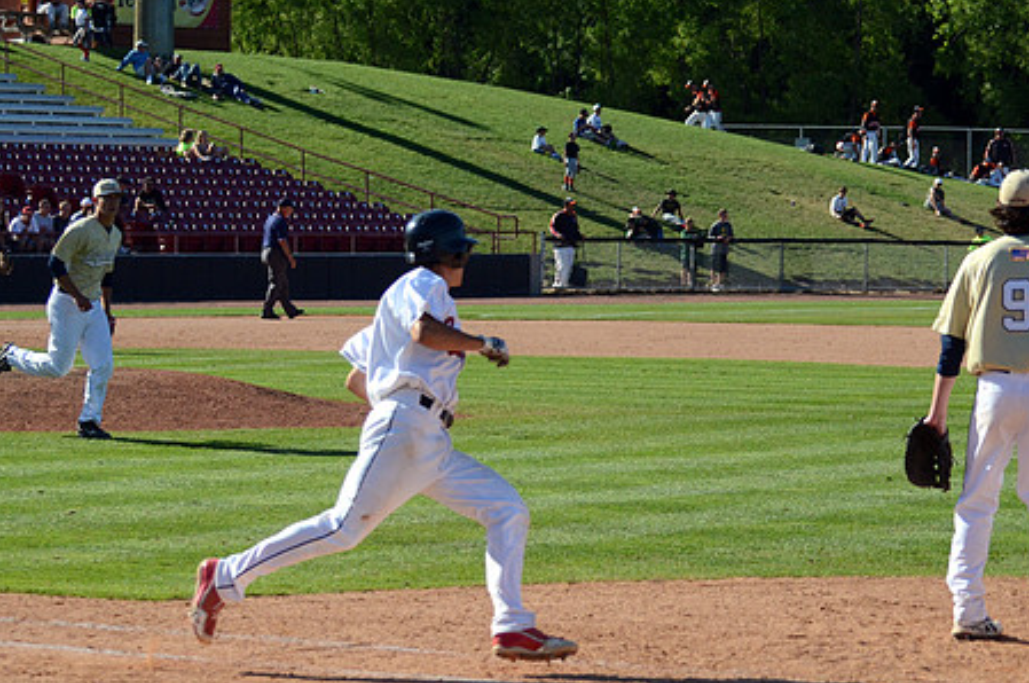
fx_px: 4310
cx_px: 568
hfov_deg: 13.6
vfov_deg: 9.1
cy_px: 360
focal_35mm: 151
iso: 1000
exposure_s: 1/8000
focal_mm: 78
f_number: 4.5
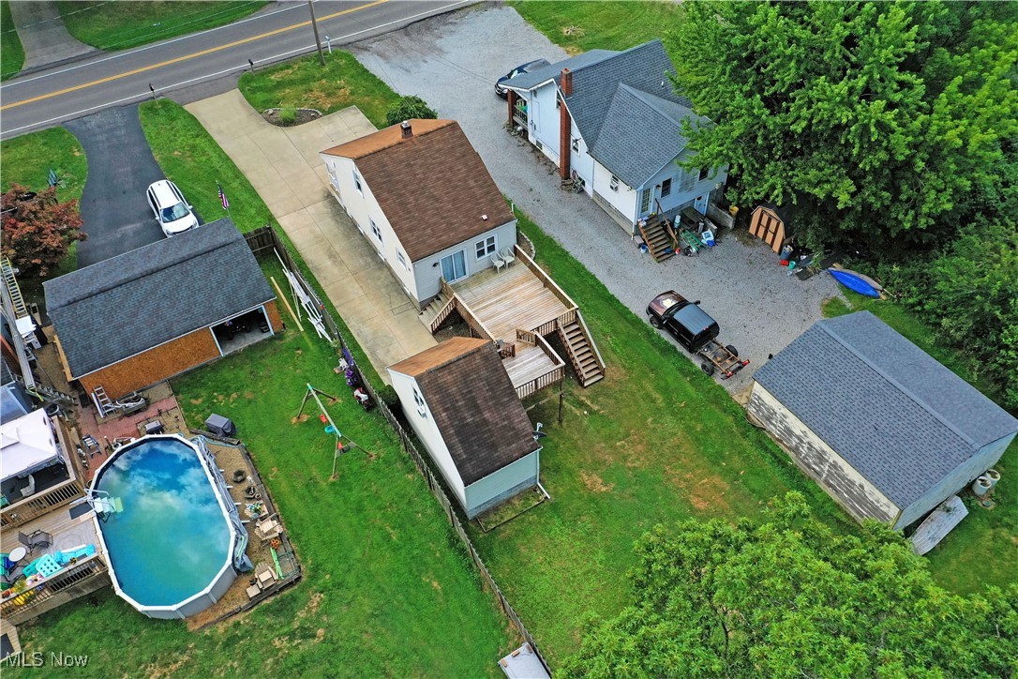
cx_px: 509
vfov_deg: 46.4
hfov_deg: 65.5
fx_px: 792
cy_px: 340
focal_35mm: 28
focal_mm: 10.26
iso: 100
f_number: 5.6
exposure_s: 1/320
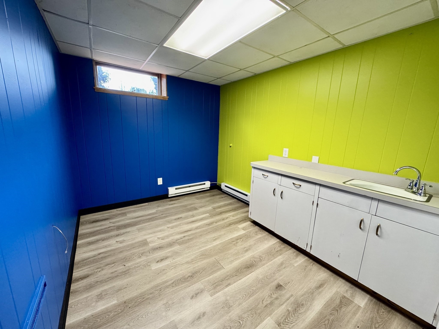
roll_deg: -2.3
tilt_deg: -11.4
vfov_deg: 85.7
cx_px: 220
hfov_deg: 102.1
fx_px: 178
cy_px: 164
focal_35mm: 14
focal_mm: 2.22
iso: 250
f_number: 2.2
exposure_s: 1/60
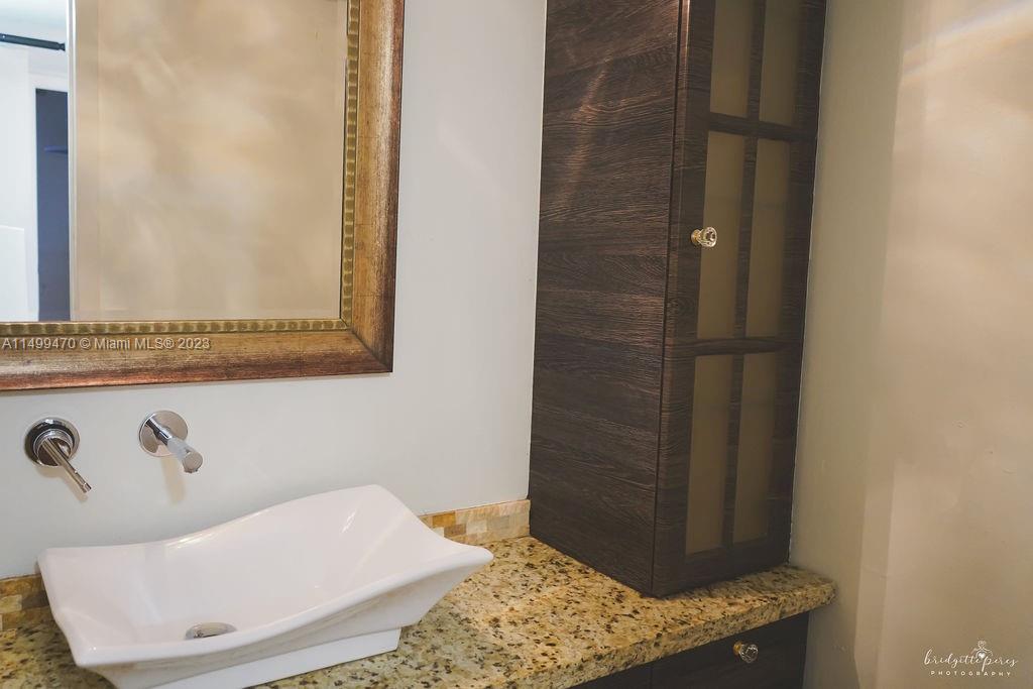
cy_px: 344
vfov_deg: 46.4
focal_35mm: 28
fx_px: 804
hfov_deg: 65.5
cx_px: 516
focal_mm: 28
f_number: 3.5
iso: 5000
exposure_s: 1/160
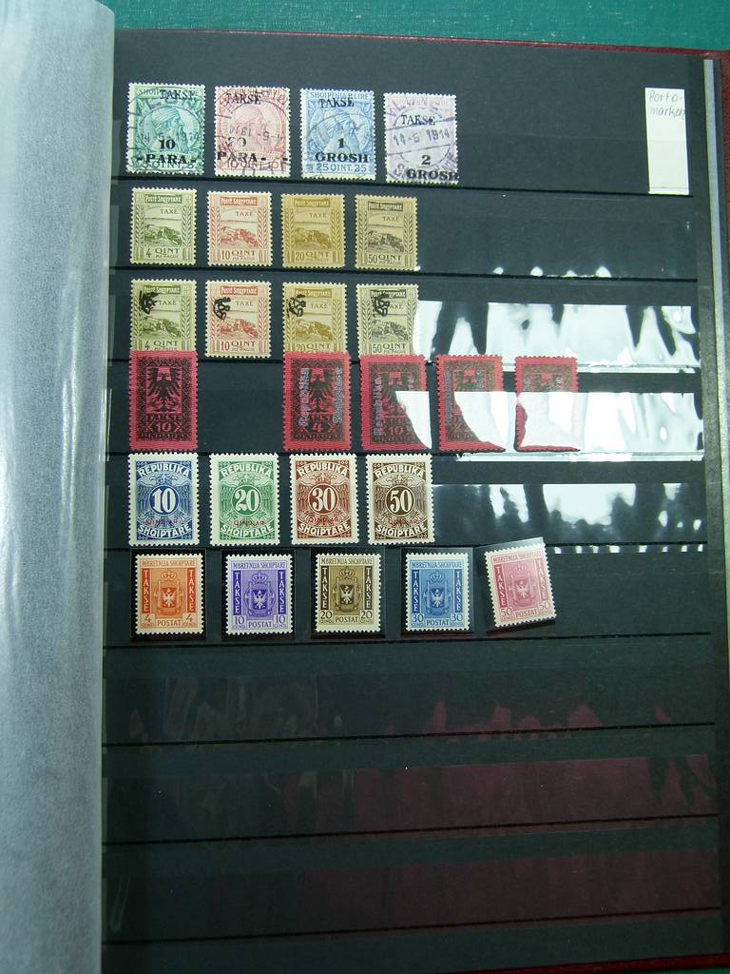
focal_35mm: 36
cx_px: 365
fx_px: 1012
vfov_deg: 51.4
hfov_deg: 39.7
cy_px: 487
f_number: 3.1
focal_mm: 6.5
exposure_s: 1/80
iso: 100
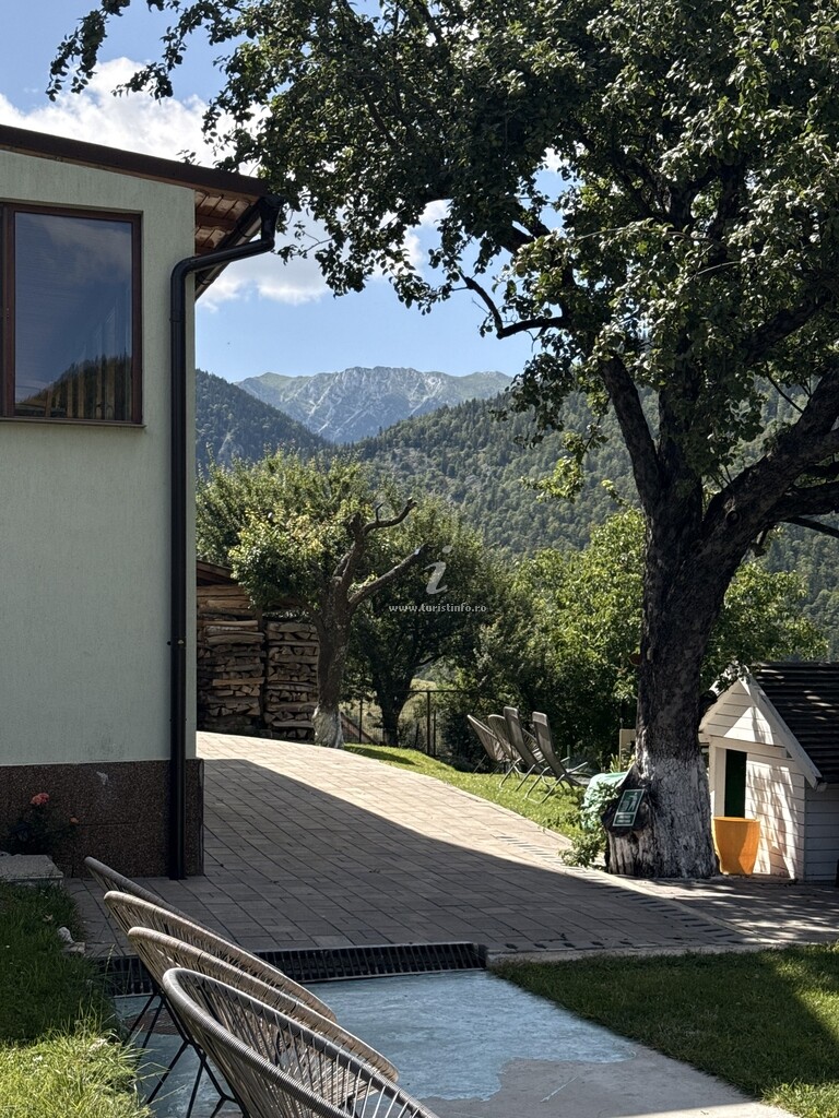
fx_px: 1551
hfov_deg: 30.3
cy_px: 559
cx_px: 420
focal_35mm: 48
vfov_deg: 39.7
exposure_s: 1/5208
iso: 100
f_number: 1.78
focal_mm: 6.76
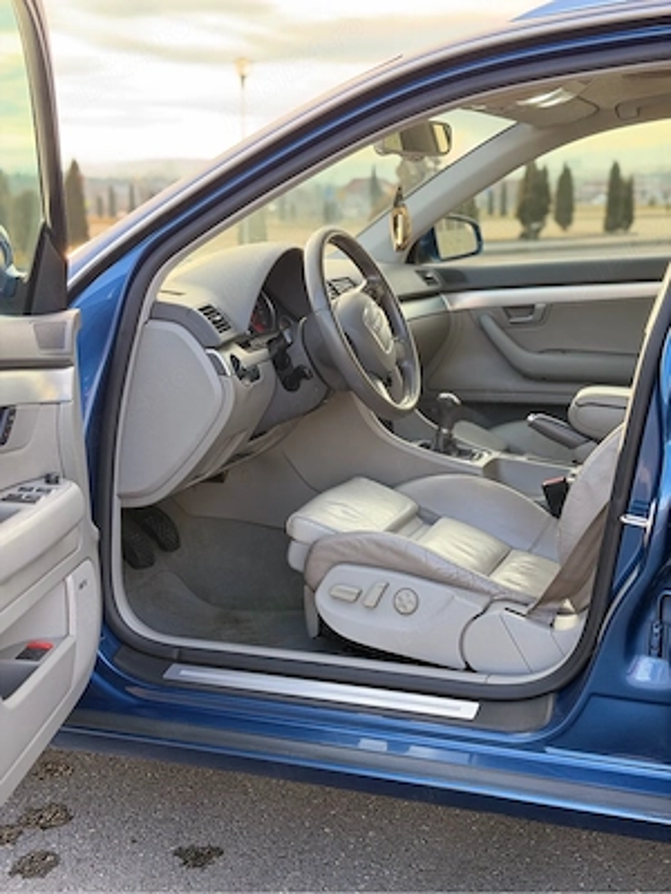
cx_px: 336
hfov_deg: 30.3
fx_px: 1241
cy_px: 447
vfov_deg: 39.7
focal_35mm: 48
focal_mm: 6.76
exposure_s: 1/218
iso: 64
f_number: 1.78
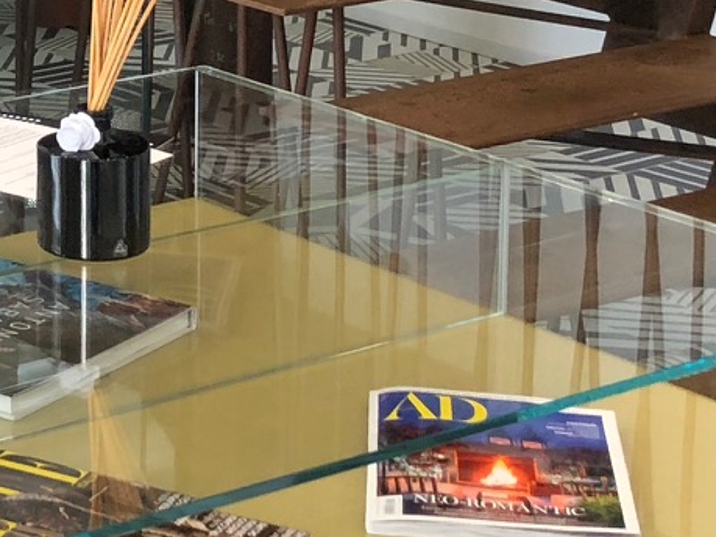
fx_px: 2543
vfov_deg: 11.7
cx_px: -204
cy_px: -176
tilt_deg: -9.1
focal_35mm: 123
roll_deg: +0.3
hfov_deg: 15.3
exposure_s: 1/33
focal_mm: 4
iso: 32
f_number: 1.8
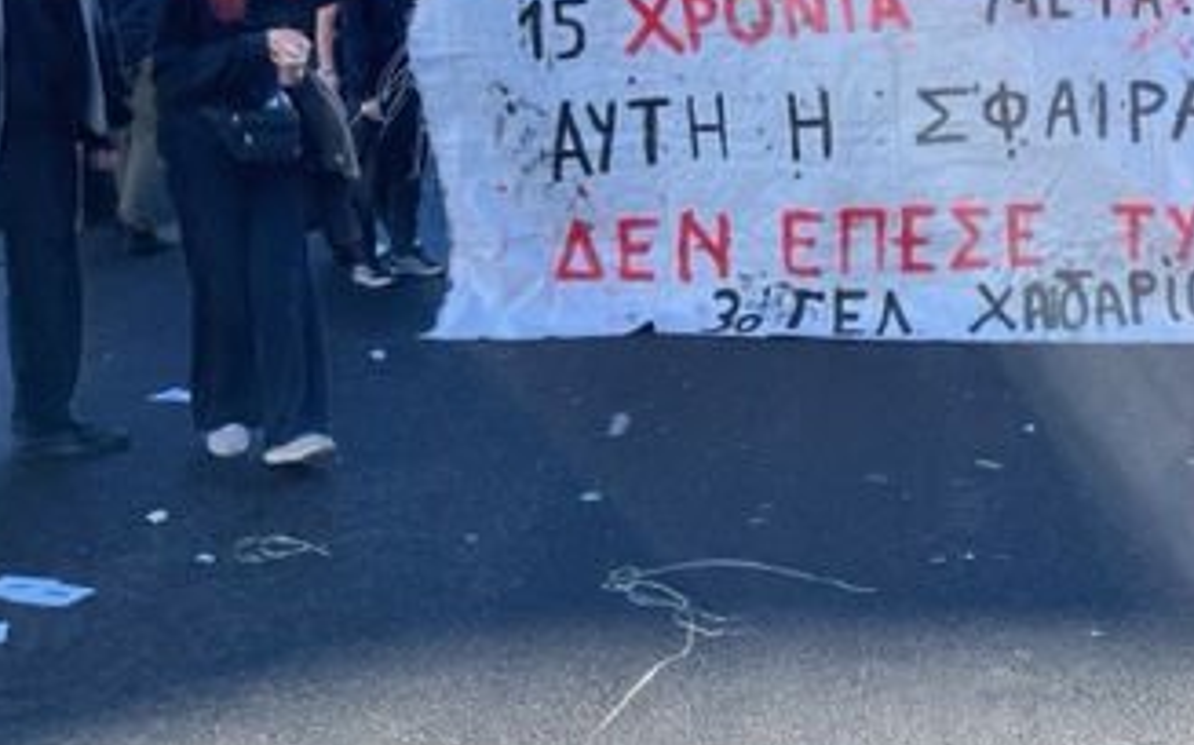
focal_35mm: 54
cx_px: 975
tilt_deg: +0.2
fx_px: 1756
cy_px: 4
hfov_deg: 36.1
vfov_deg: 23.0
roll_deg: +1.9
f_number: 1.6
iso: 50
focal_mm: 5.1
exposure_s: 1/1923
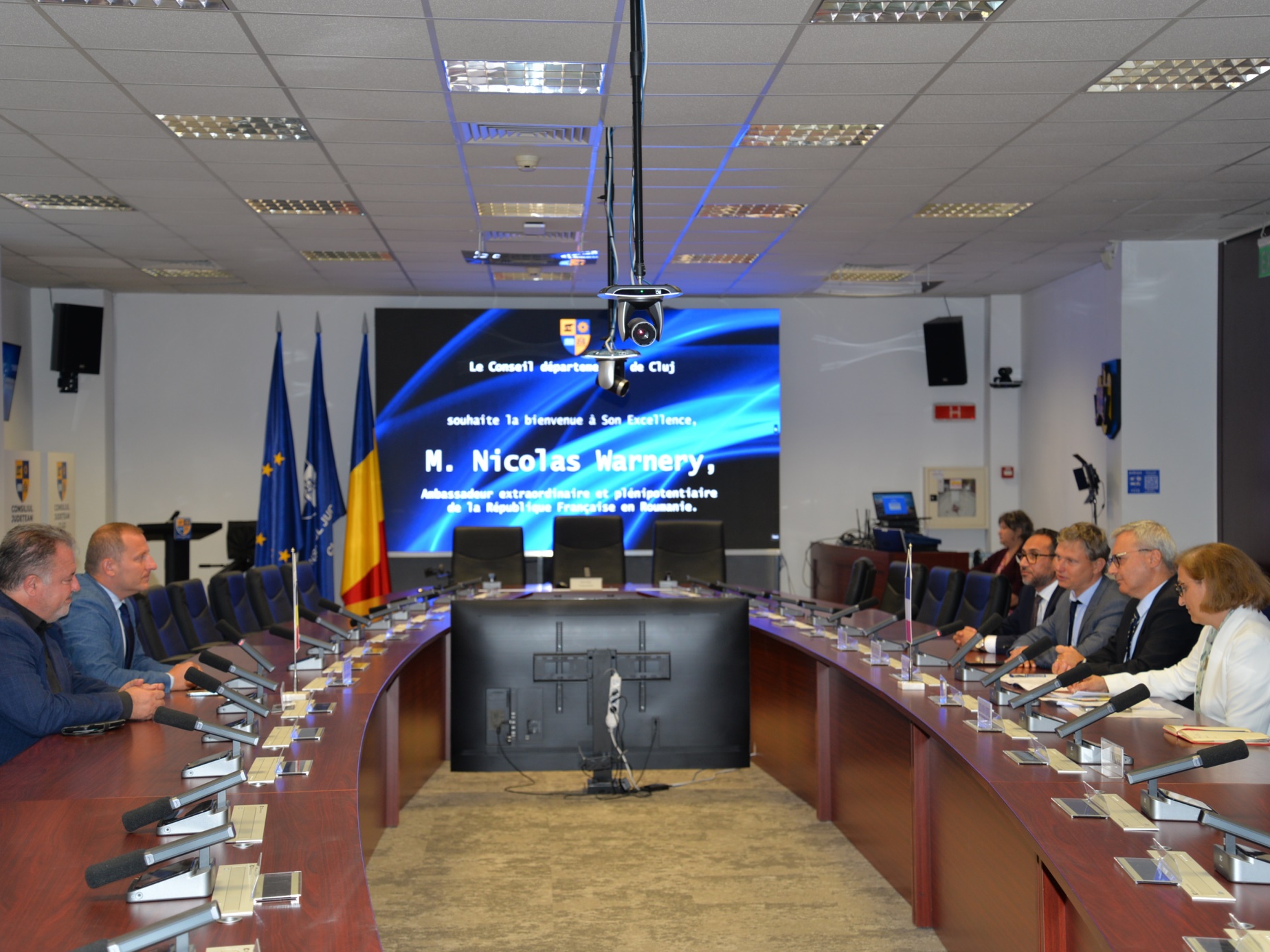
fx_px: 2091
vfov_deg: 25.7
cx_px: 662
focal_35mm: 57
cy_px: 477
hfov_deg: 33.8
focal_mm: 52
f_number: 4.2
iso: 400
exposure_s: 1/60
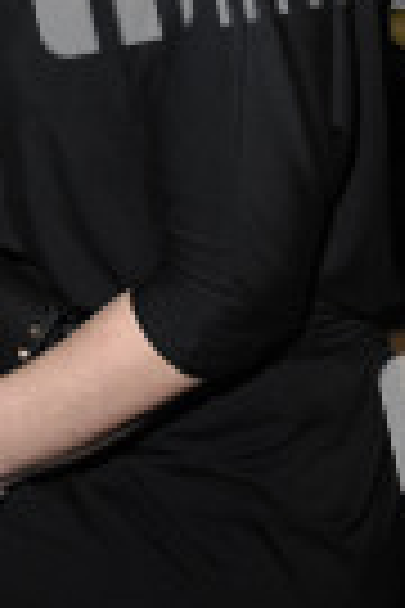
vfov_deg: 18.6
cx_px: -158
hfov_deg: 13.3
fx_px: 1654
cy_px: -275
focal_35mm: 98
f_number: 6.3
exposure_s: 1/60
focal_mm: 22
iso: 3200
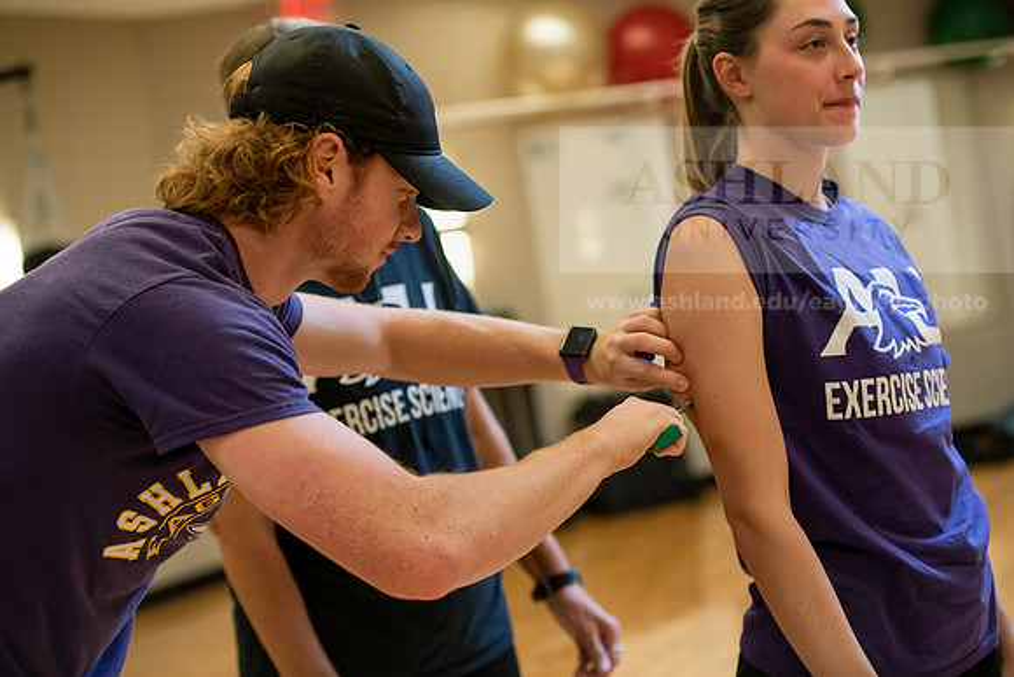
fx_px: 1972
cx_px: 507
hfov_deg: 28.8
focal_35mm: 70
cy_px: 338
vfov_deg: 19.5
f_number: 3.2
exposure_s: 1/160
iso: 500
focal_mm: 70
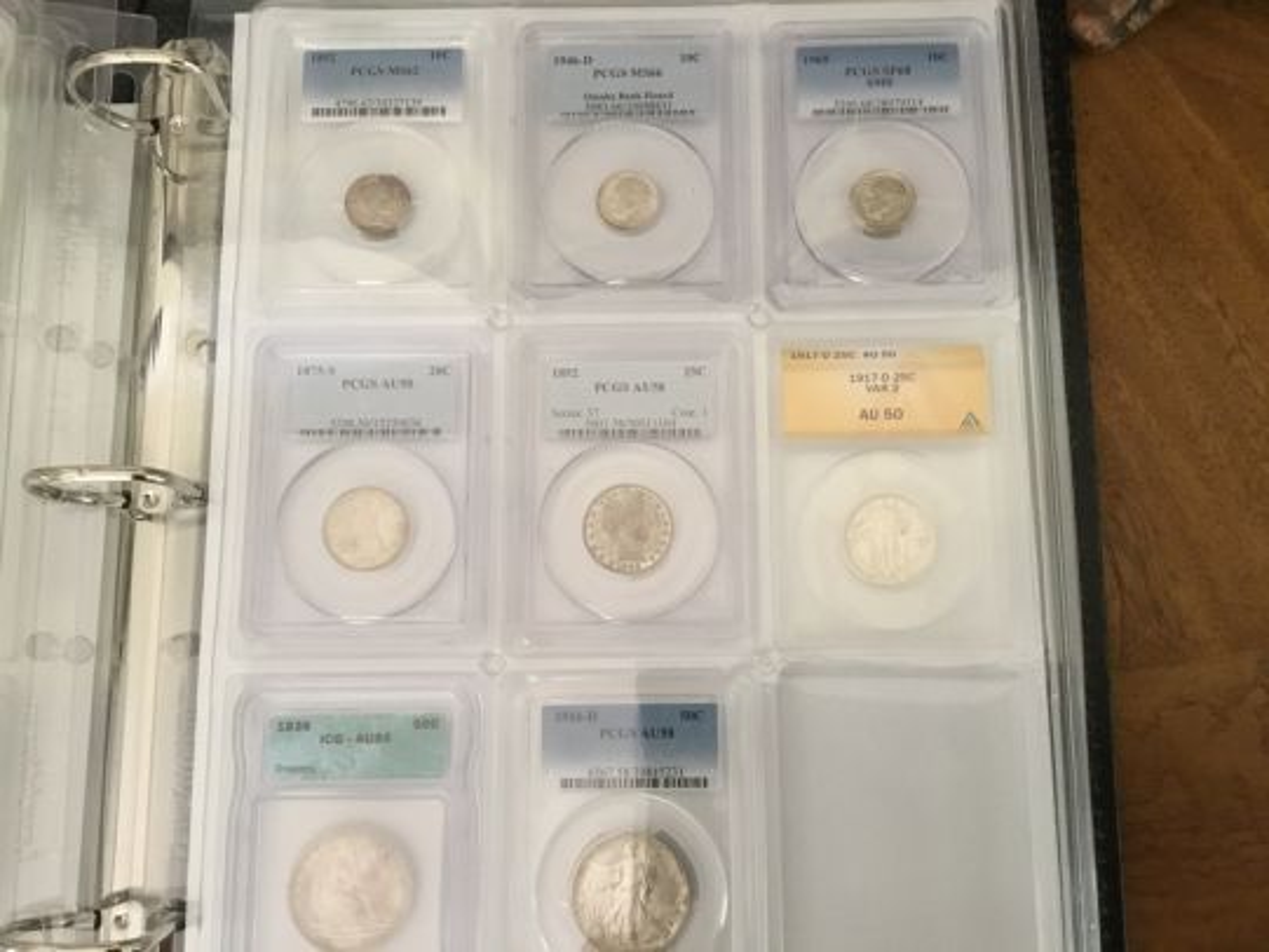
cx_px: 634
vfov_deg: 45.5
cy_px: 476
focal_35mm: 31
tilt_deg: -79.6
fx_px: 1137
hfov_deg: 58.3
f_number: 2.4
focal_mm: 3.3
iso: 200
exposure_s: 1/15
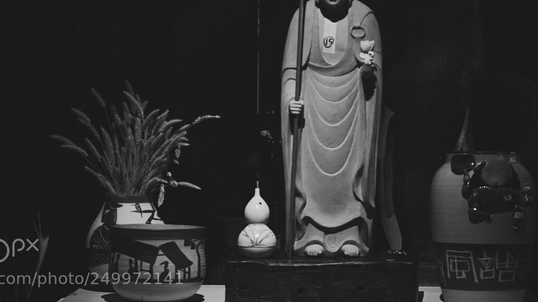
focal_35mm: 115
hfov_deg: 18.6
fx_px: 1640
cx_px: 329
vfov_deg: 10.5
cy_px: 39
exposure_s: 1/500
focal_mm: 70
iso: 2000
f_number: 5.6
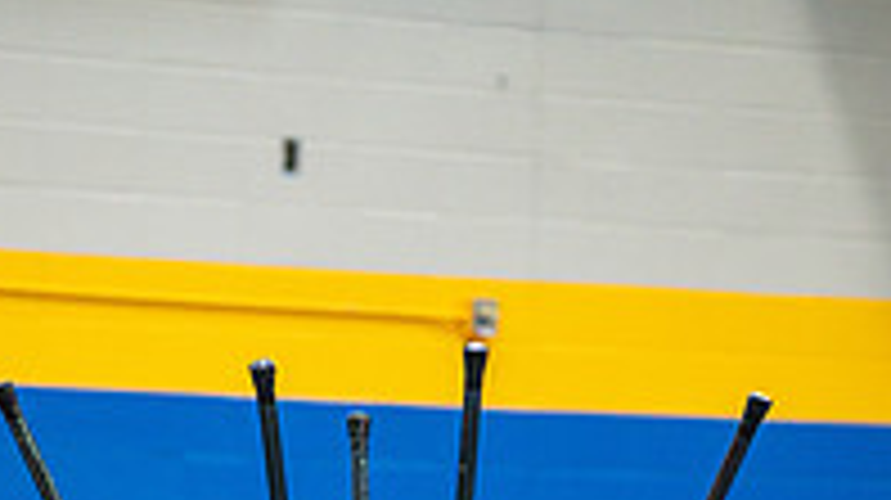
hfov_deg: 6.0
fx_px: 8451
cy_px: 1005
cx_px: 392
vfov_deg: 3.4
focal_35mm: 358
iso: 4500
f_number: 4
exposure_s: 1/500
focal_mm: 150
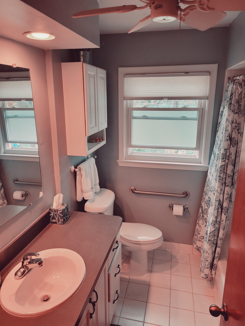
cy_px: 163
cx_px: 122
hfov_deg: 53.1
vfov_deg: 67.3
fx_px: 245
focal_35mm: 26
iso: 200
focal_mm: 5.4
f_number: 1.8
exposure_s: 1/120
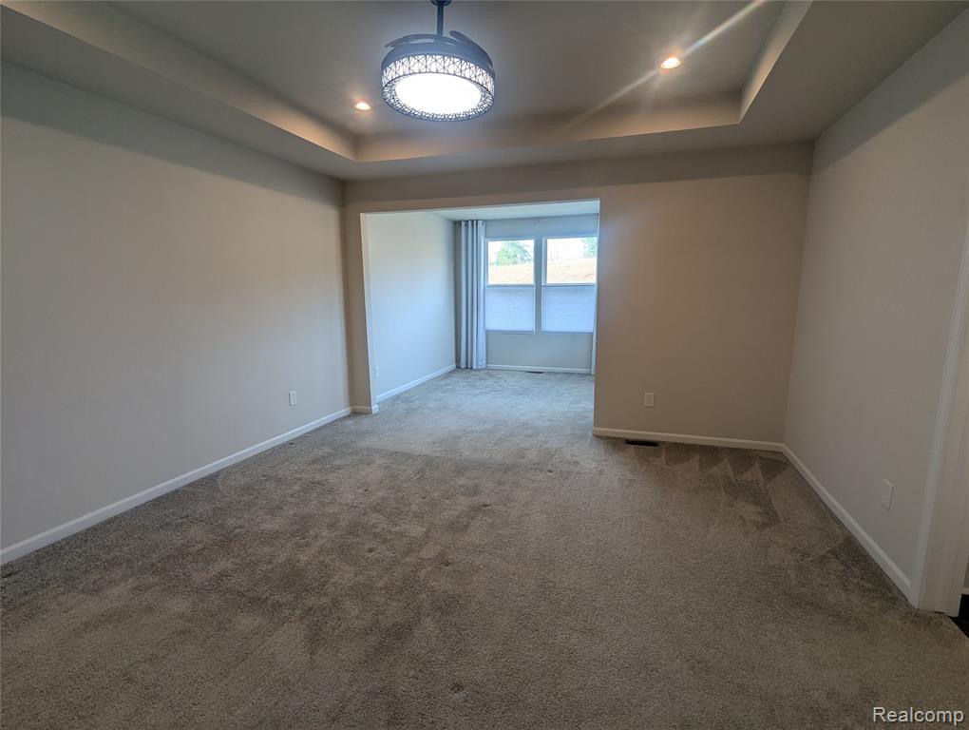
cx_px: 484
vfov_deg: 78.2
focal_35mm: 16
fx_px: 449
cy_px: 365
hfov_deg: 94.4
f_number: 2.2
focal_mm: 2.35
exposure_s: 1/120
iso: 52
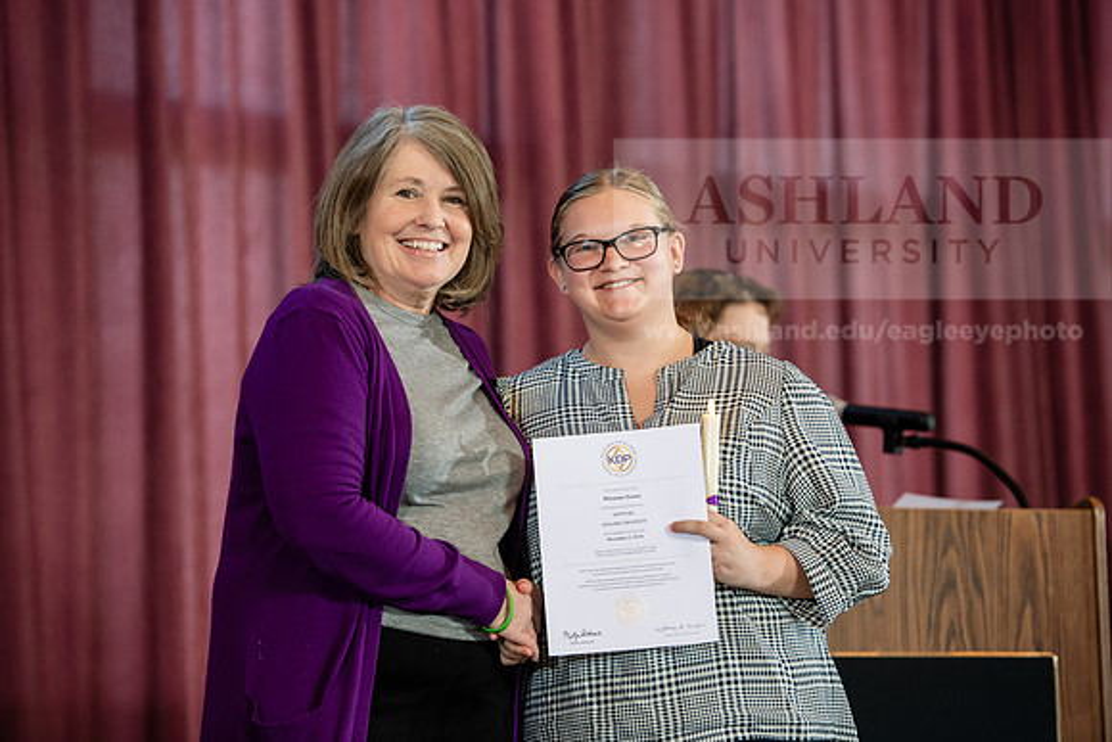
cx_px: 556
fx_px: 3769
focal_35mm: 122
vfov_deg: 11.2
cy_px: 371
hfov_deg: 16.8
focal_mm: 122
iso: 1250
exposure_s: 1/200
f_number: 3.5
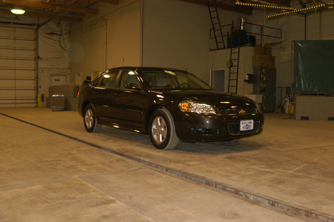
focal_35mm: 36
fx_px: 334
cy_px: 111
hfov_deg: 53.2
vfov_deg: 36.8
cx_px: 167
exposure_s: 1/60
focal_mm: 24
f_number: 4.5
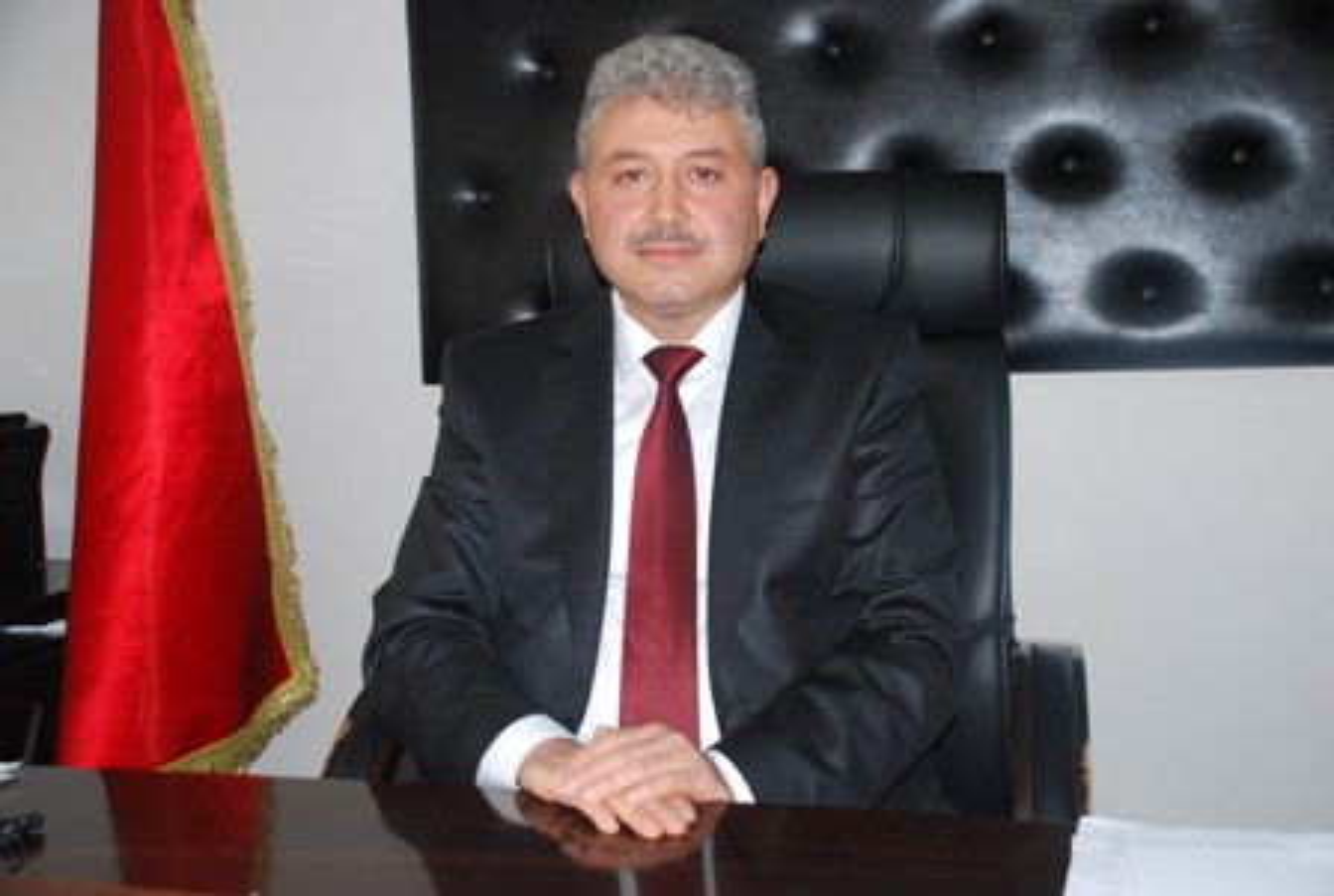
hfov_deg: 49.4
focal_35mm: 39
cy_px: 448
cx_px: 667
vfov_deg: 34.4
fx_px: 1449
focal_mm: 26
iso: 200
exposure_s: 1/60
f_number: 4
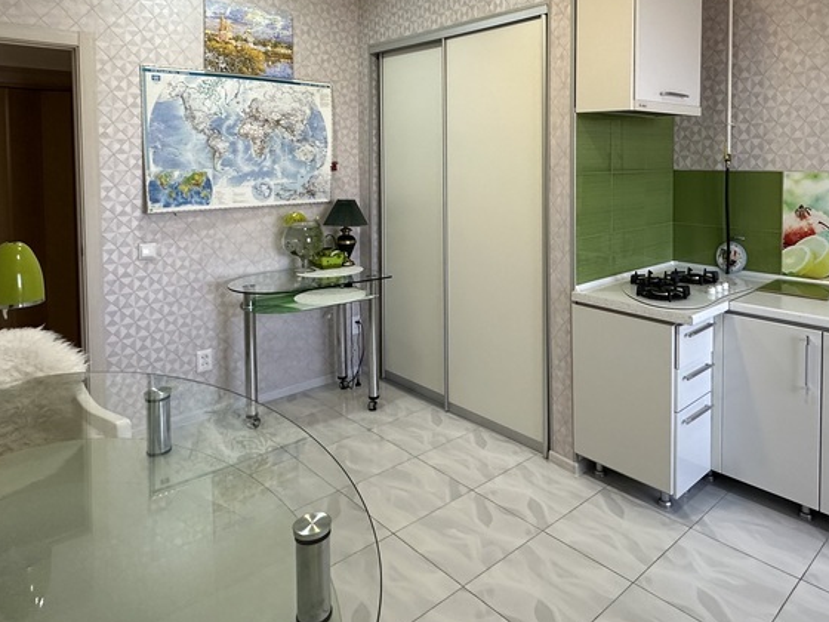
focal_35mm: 25
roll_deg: +0.4
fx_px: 599
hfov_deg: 68.3
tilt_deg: -2.3
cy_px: 179
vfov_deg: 53.1
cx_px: 520
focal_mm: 2.22
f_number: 2.2
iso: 200
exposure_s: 1/100
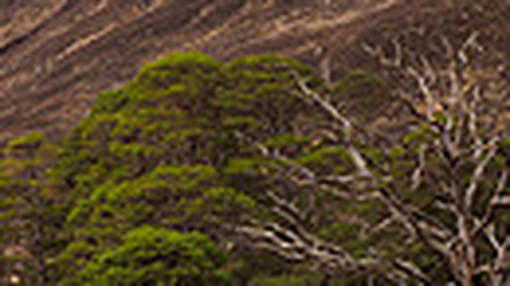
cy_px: -186
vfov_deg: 7.2
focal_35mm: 165
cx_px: 47
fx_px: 2230
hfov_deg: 12.9
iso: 200
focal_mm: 17
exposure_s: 1/200
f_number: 7.1
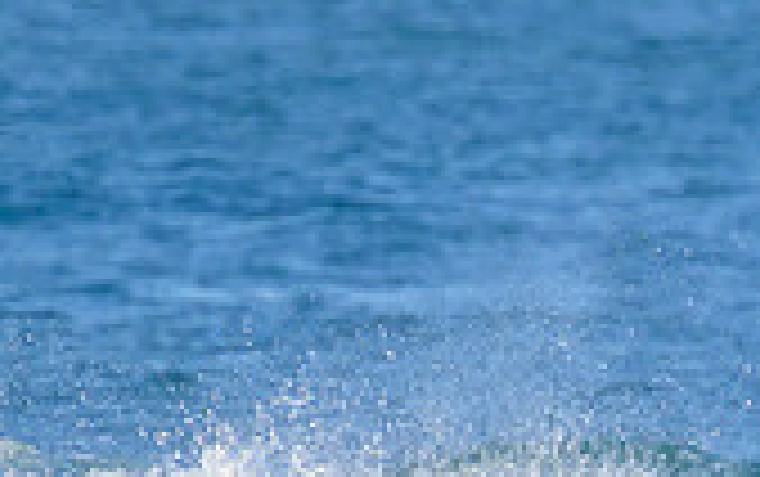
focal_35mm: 2802
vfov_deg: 0.5
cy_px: 650
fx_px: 58094
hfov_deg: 0.7
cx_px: 980
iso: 1600
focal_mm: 800
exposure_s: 1/2000
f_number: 11
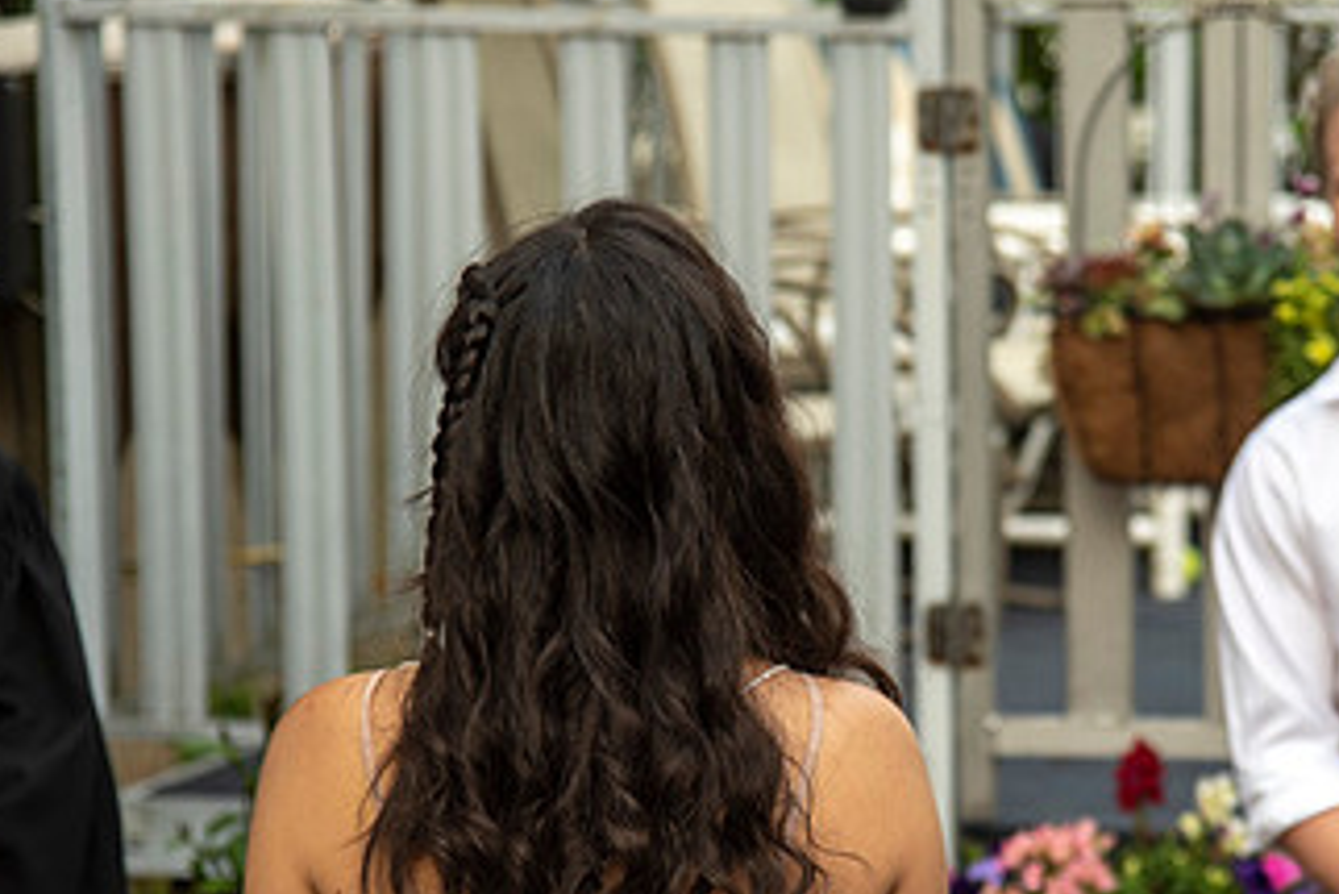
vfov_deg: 9.0
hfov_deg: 13.4
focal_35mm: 153
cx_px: 977
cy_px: 638
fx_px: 5693
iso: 100
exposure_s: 1/200
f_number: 4
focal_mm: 85
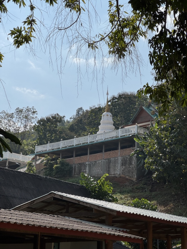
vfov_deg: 25.3
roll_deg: -2.3
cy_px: 124
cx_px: 94
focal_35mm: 77
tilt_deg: +14.4
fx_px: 555
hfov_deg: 19.1
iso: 25
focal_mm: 9
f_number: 2.8
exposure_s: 1/1783
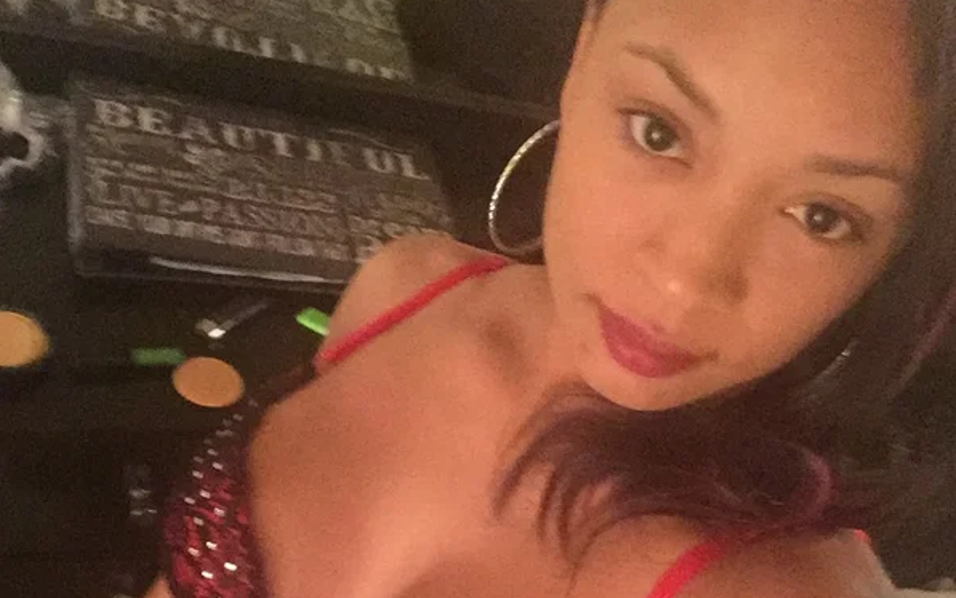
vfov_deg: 28.0
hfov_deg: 45.3
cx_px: 477
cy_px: 555
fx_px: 1146
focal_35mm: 44
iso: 640
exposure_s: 1/15
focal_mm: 2.65
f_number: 2.2
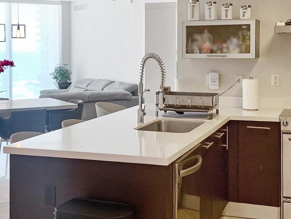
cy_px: 120
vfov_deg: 25.2
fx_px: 488
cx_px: 136
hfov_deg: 33.2
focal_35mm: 58
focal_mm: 4.25
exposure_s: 1/60
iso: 64
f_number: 1.8
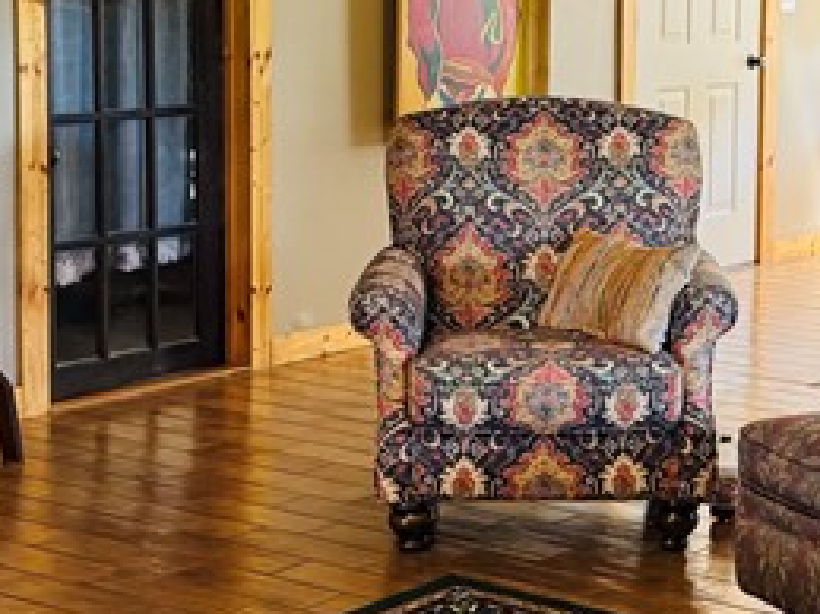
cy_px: 171
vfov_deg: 15.5
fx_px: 2249
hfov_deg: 20.2
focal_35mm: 95
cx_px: 769
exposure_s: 1/60
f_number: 1.78
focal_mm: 6.76
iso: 320
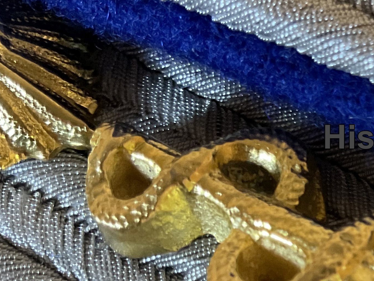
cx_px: 525
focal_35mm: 86
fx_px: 929
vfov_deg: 16.9
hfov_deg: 20.2
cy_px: 261
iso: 320
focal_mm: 3
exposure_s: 1/38
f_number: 1.8
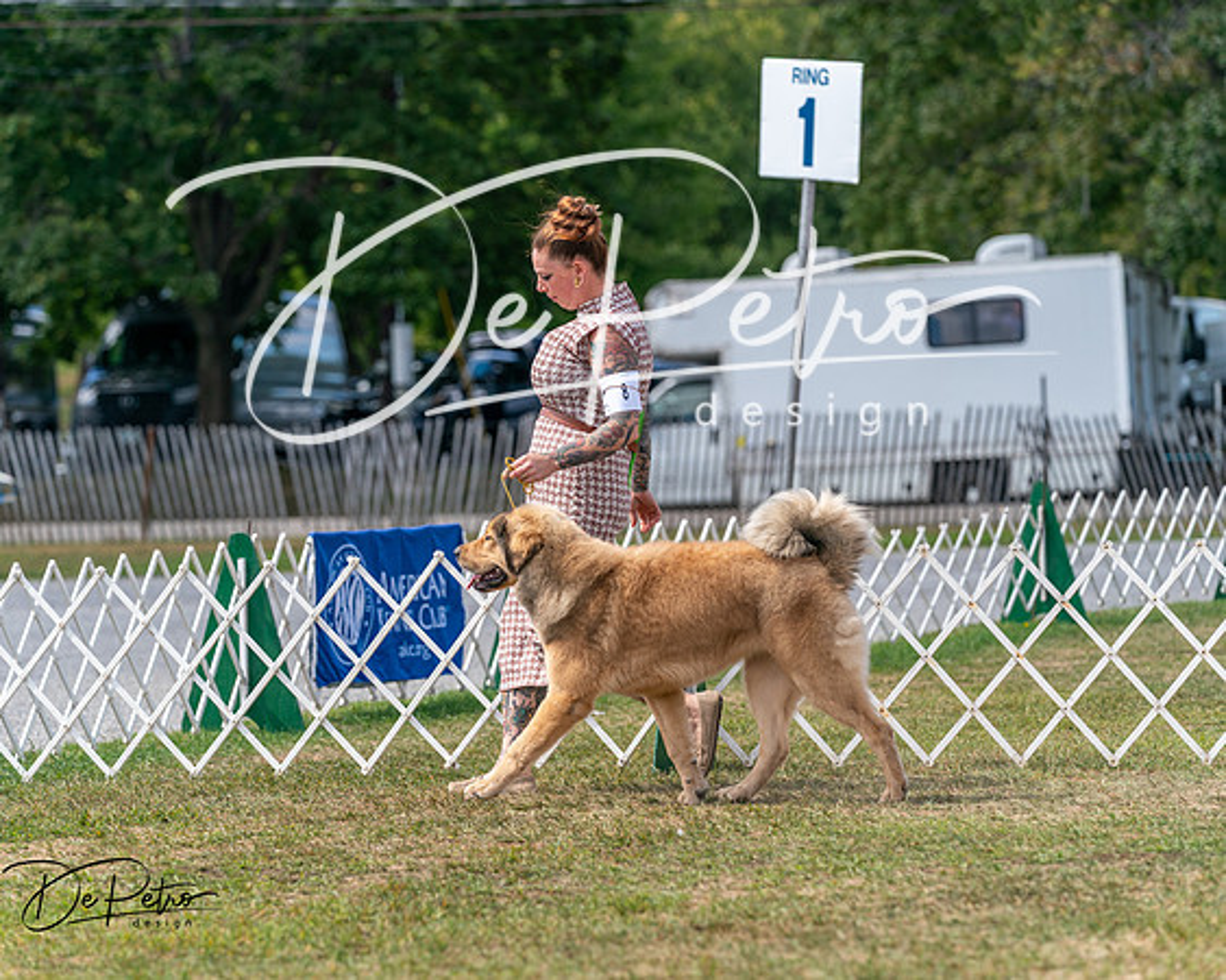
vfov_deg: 8.9
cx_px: 613
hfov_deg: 11.1
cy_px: 490
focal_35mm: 173
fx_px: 6291
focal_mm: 154
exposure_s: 1/2000
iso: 400
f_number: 4
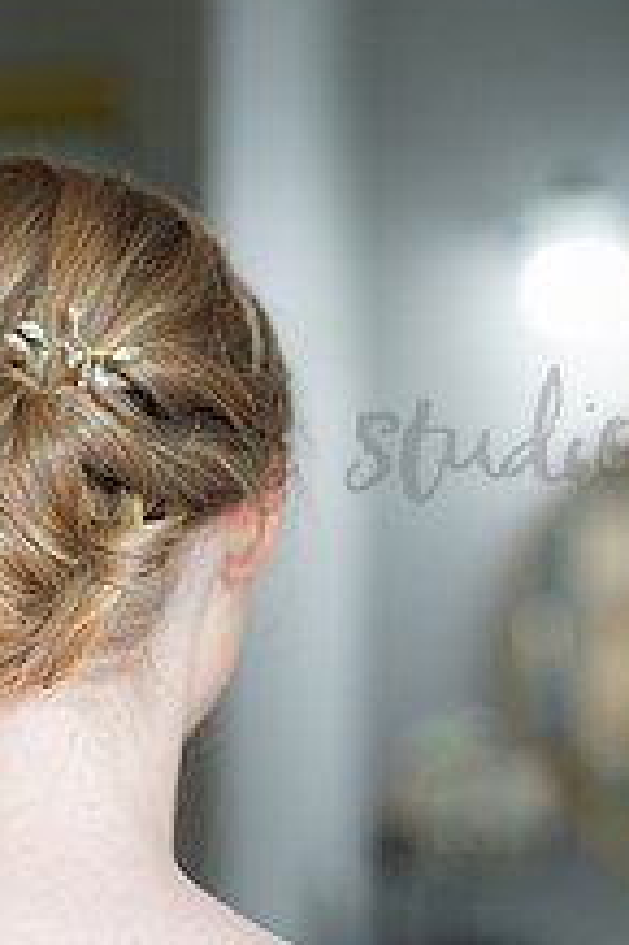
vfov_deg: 19.8
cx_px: 89
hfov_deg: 13.2
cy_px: 429
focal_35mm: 103
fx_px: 2704
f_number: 2
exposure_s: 1/160
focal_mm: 50
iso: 500
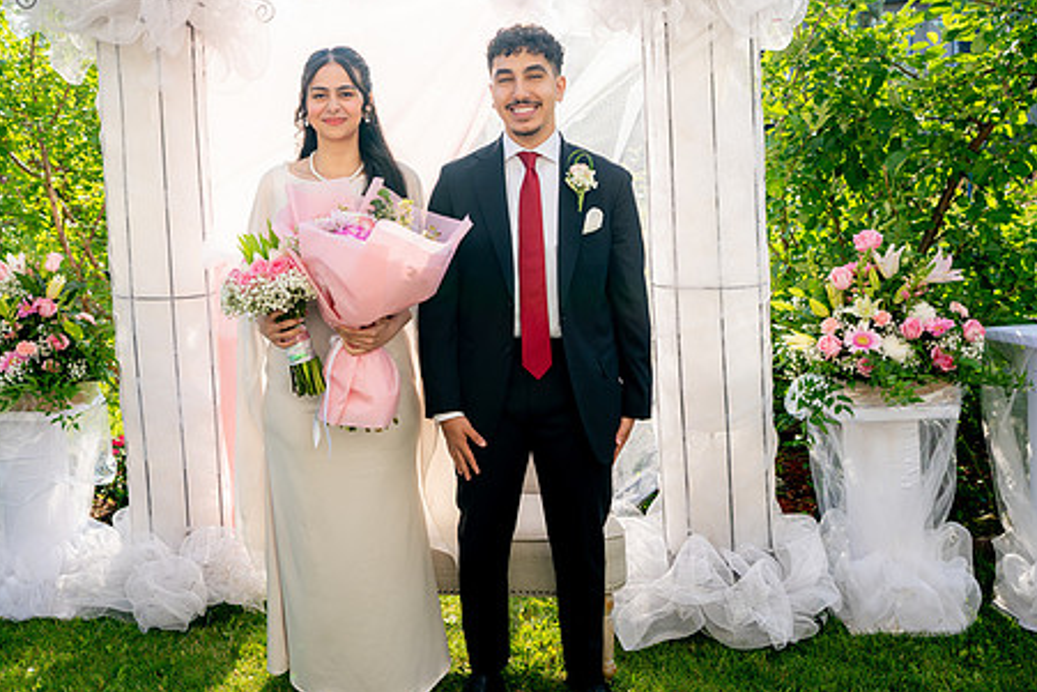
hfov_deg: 52.6
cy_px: 325
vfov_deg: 36.9
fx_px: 1037
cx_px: 391
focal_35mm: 36
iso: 100
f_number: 3.5
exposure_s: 1/500
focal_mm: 28
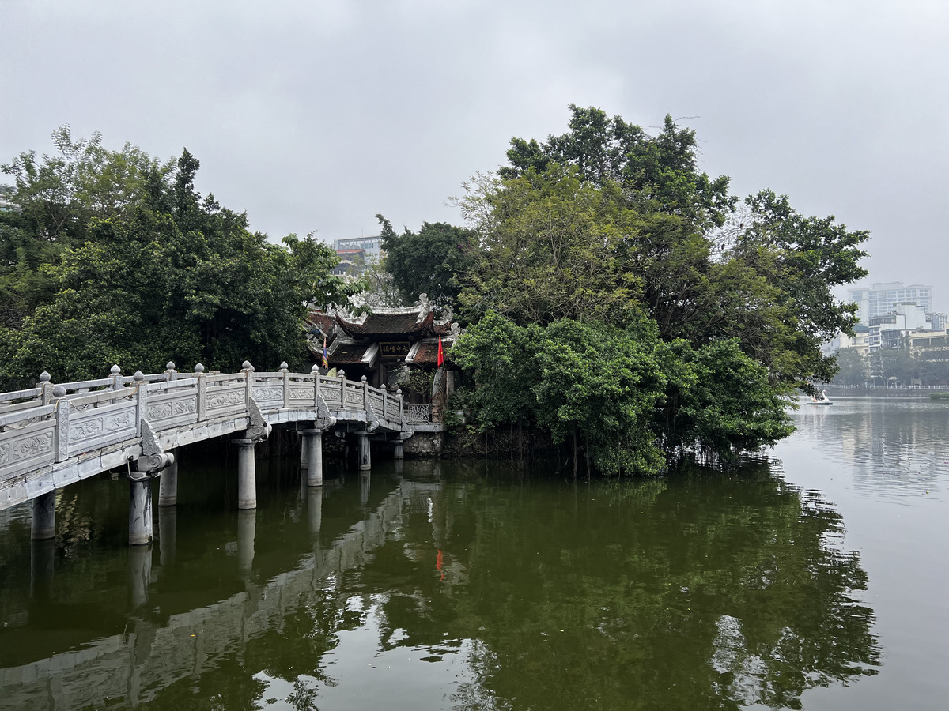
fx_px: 713
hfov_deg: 67.3
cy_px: 356
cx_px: 474
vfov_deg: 53.1
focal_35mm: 26
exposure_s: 1/902
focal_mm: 5.7
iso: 50
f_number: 1.5
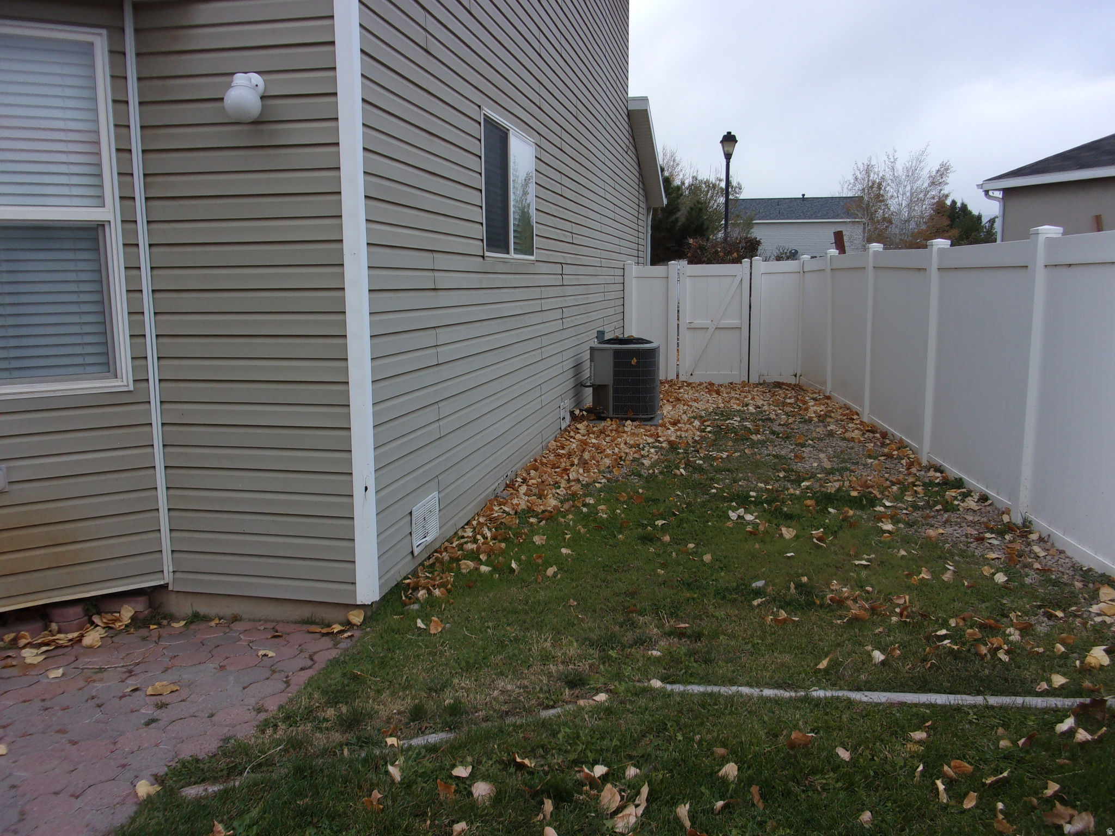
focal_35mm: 28
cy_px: 418
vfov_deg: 49.7
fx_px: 902
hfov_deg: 63.4
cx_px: 558
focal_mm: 5.1
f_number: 3.9
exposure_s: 1/160
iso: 80
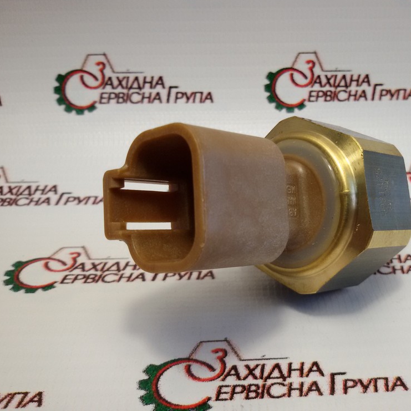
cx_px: 269
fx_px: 497
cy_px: 205
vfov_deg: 44.9
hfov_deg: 44.4
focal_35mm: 37
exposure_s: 1/100
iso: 64
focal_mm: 2.93
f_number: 2.4
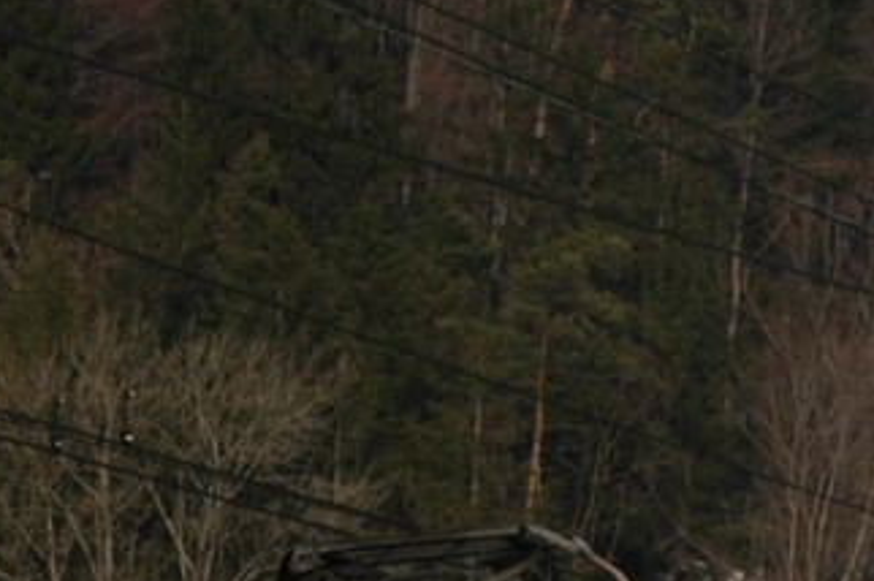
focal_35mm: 304
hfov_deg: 6.7
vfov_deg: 4.4
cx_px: 1268
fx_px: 7373
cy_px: 1459
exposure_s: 1/320
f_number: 9
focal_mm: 34
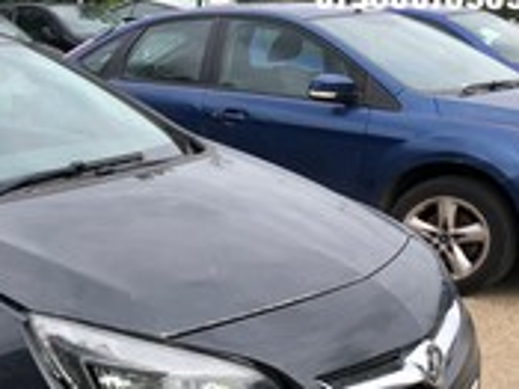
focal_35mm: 56
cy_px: 327
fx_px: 839
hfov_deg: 31.9
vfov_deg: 25.5
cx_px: 9
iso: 32
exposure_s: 1/725
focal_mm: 4
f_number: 1.8
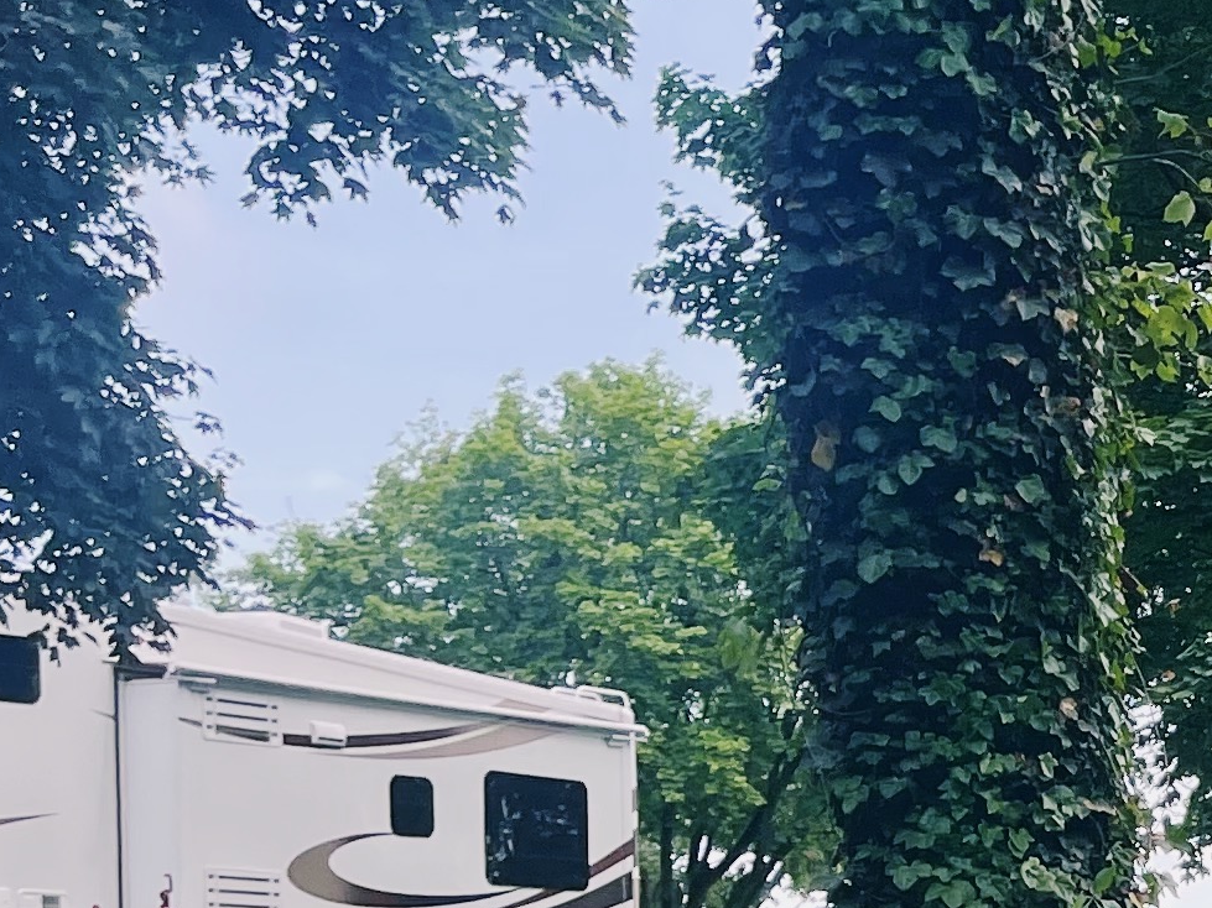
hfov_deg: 16.0
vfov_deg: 14.1
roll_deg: +1.8
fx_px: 3606
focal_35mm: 103
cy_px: 933
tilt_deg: +2.2
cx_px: 2232
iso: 32
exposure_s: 1/1238
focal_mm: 5.1
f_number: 1.6
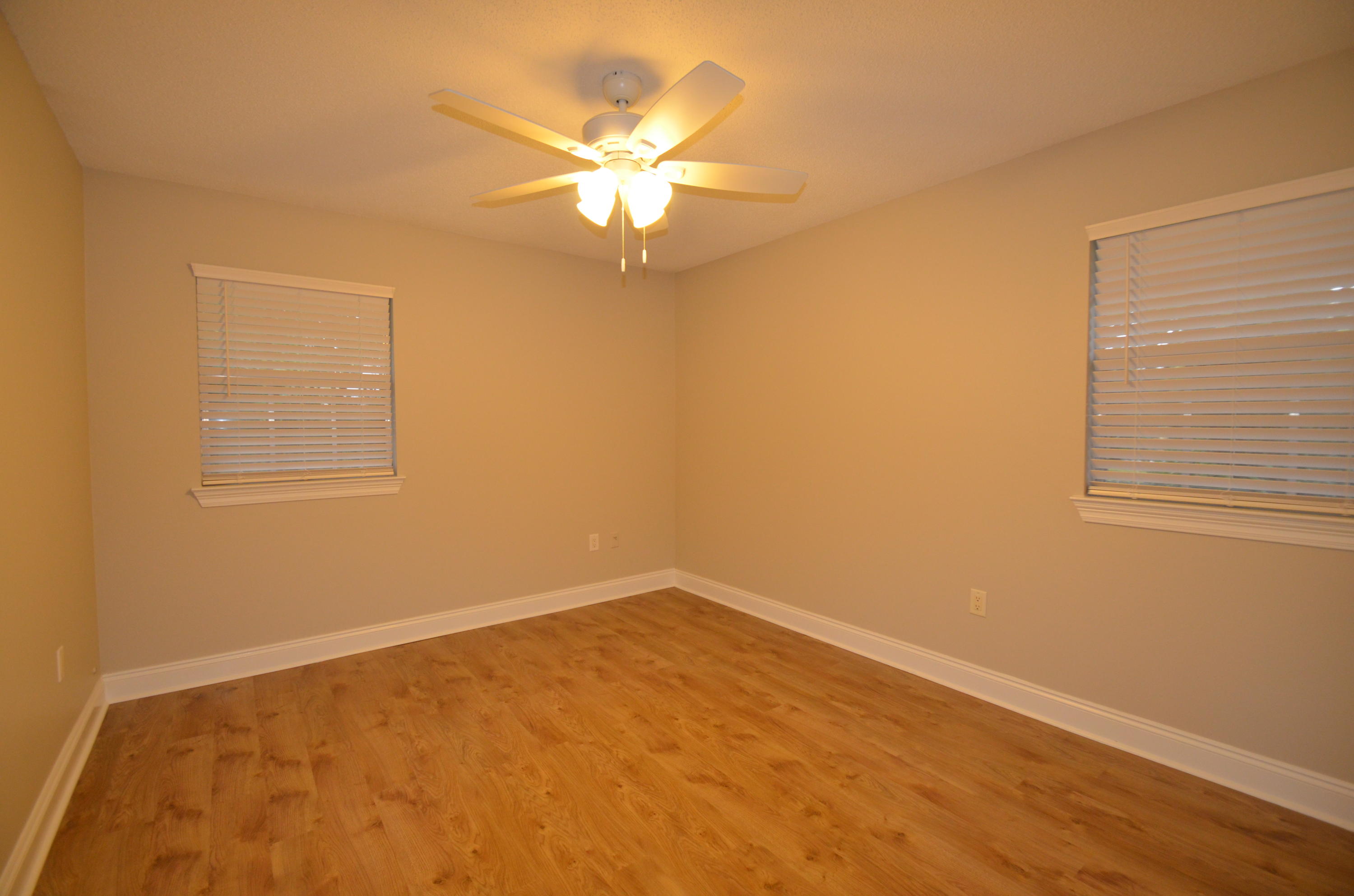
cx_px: 677
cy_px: 448
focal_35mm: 15
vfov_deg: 77.1
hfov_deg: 100.5
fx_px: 563
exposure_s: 1/60
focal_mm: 10
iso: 640
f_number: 3.5
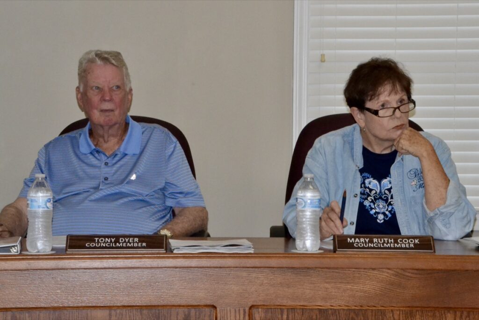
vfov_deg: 12.2
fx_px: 1497
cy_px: 160
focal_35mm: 112
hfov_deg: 18.2
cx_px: 240
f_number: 22
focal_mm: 75
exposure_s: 1/60
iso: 3200
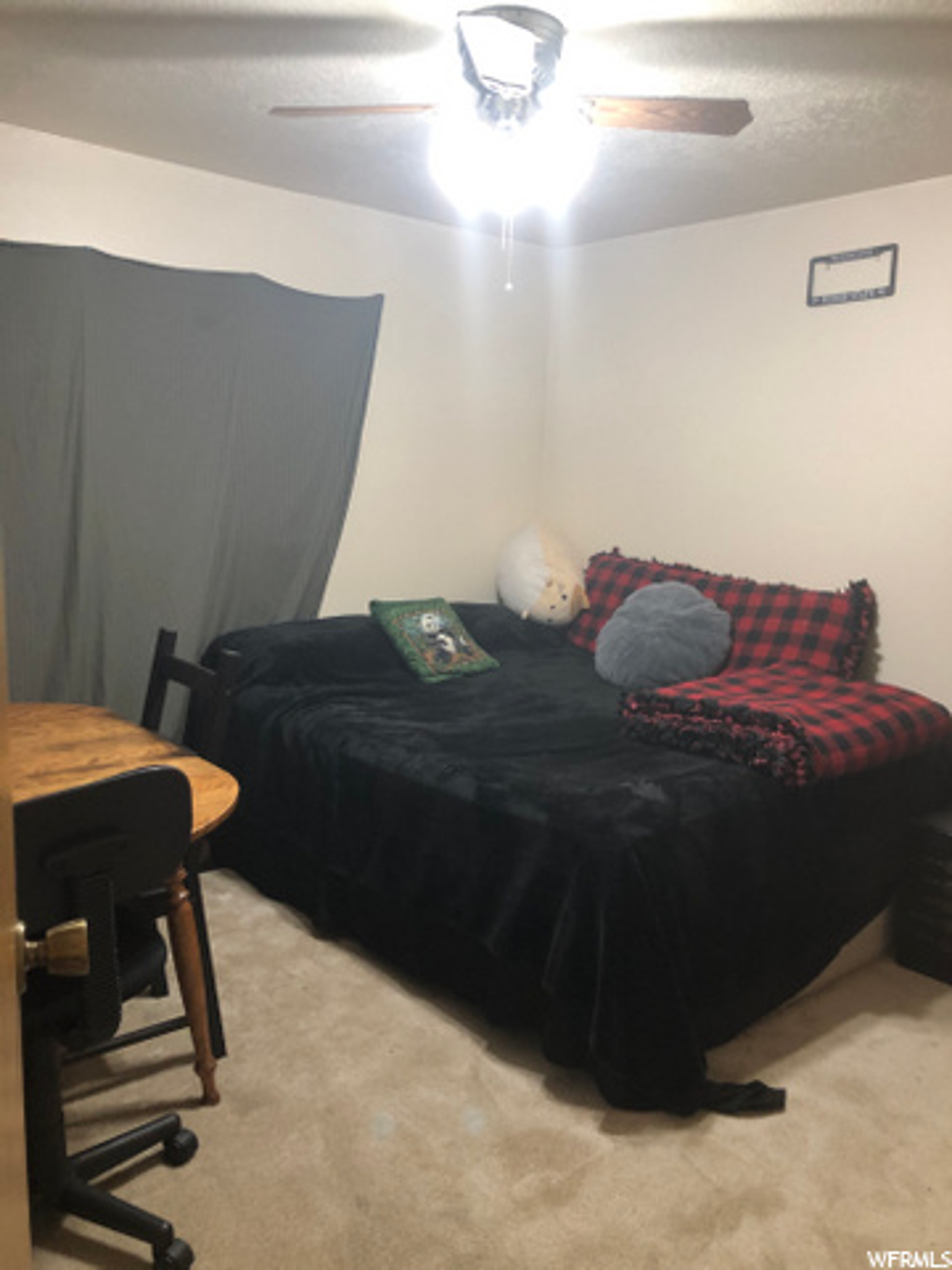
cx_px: 476
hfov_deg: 49.7
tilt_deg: -9.6
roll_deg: -2.3
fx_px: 1027
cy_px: 635
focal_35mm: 28
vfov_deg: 63.4
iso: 40
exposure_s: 1/24
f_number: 1.8
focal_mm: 3.99
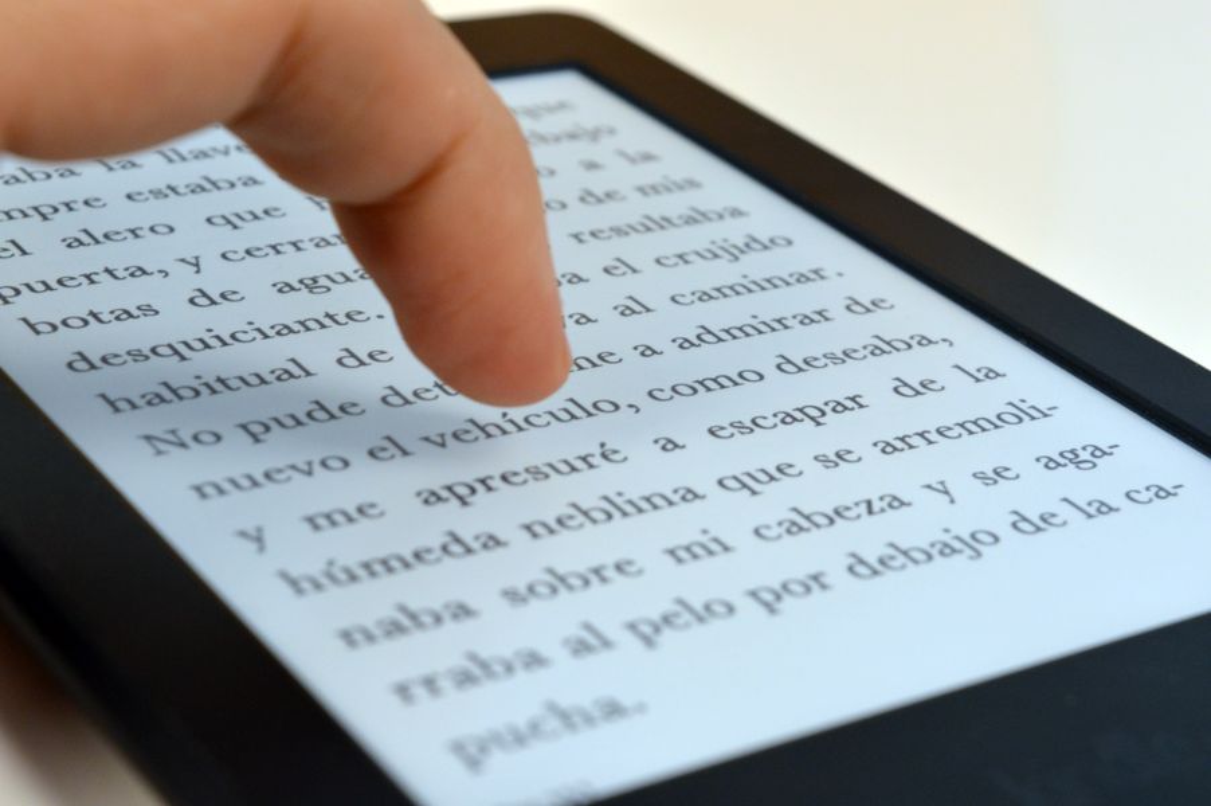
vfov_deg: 16.5
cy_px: 403
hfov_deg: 24.6
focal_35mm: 82
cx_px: 606
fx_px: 2773
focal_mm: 55
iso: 800
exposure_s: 1/15
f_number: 10
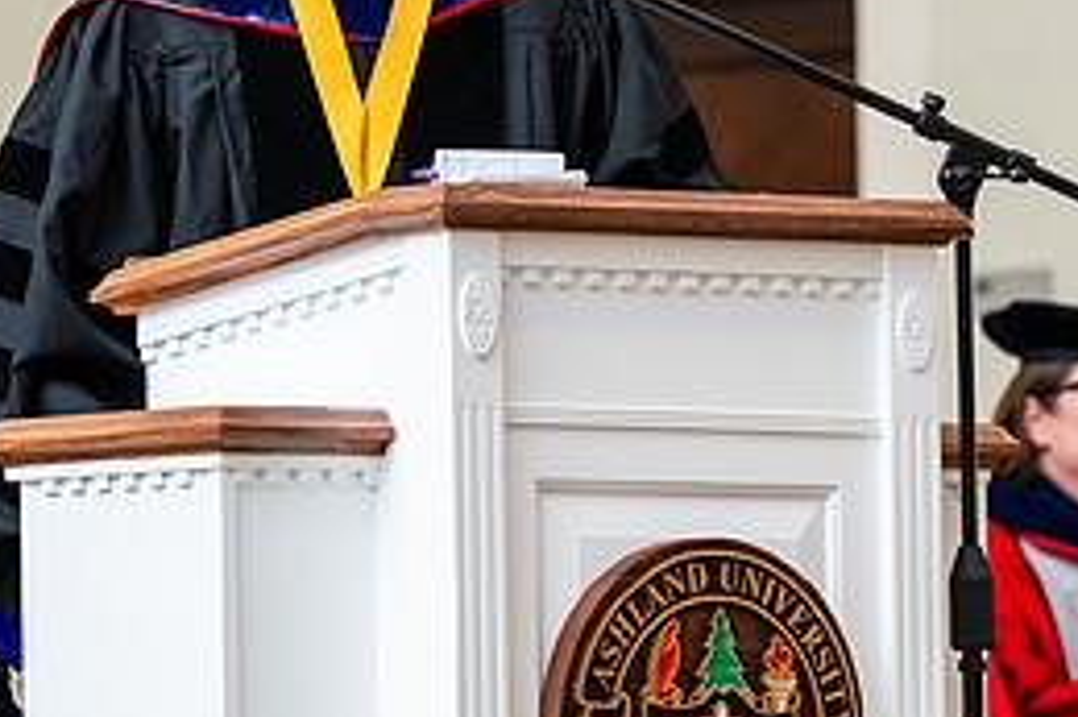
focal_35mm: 435
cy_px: 222
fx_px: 13017
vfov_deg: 3.2
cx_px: 303
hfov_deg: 4.7
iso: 2000
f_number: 4
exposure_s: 1/200
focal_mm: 195
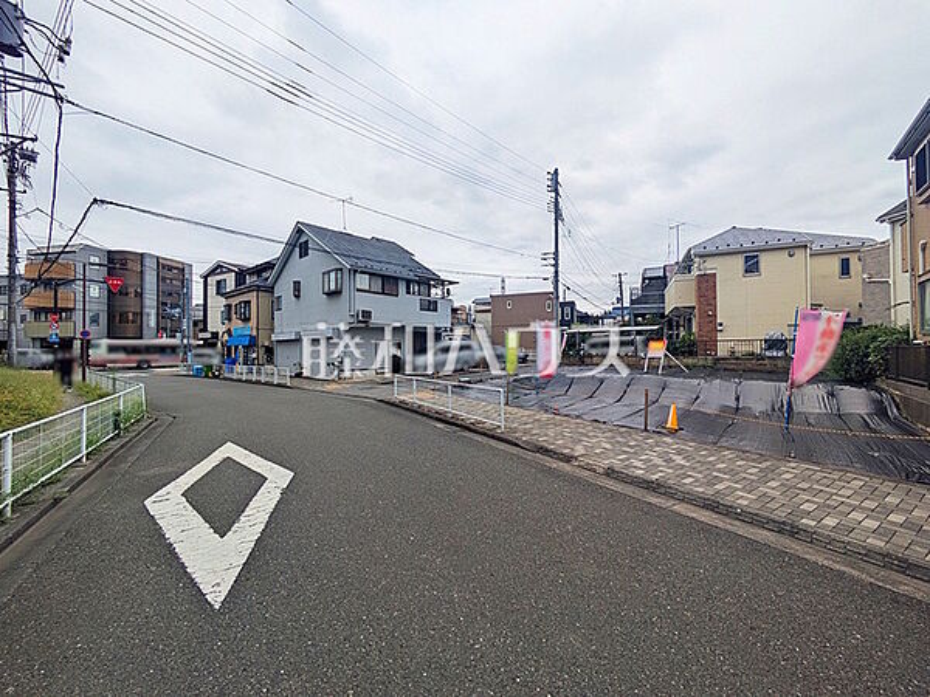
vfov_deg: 85.7
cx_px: 465
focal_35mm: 14
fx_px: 376
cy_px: 348
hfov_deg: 102.1
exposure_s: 1/515
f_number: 2.2
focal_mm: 1.83
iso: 51
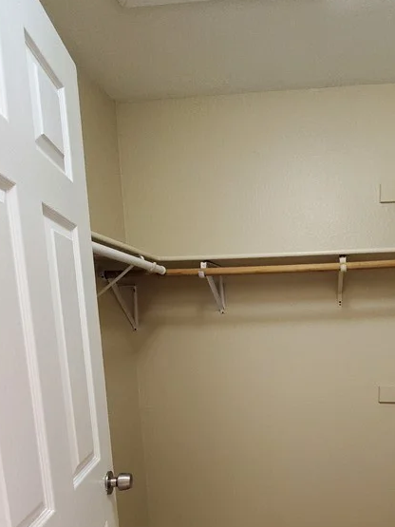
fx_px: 365
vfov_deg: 68.4
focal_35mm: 24
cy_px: 374
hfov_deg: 54.5
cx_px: 290
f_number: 2.2
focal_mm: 1.8
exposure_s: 1/60
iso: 640
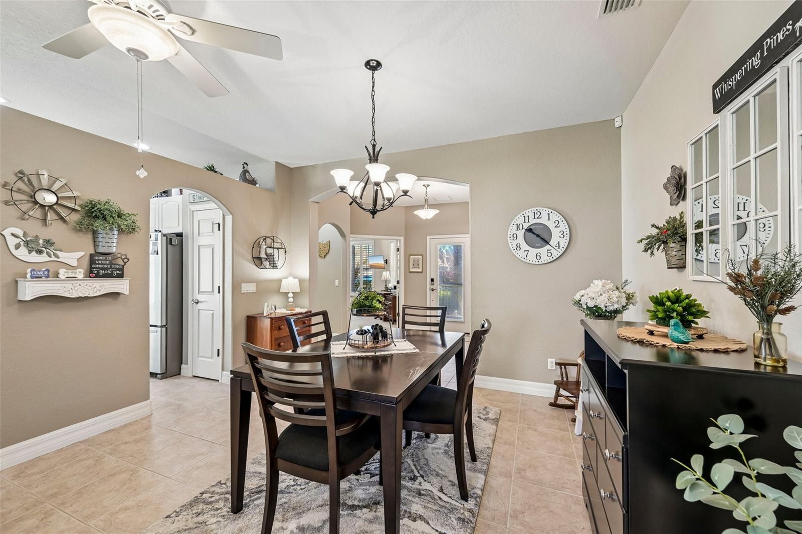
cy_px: 267
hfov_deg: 104.3
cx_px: 401
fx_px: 312
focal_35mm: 14
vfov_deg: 81.2
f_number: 8
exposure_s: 1/8
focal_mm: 14
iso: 400
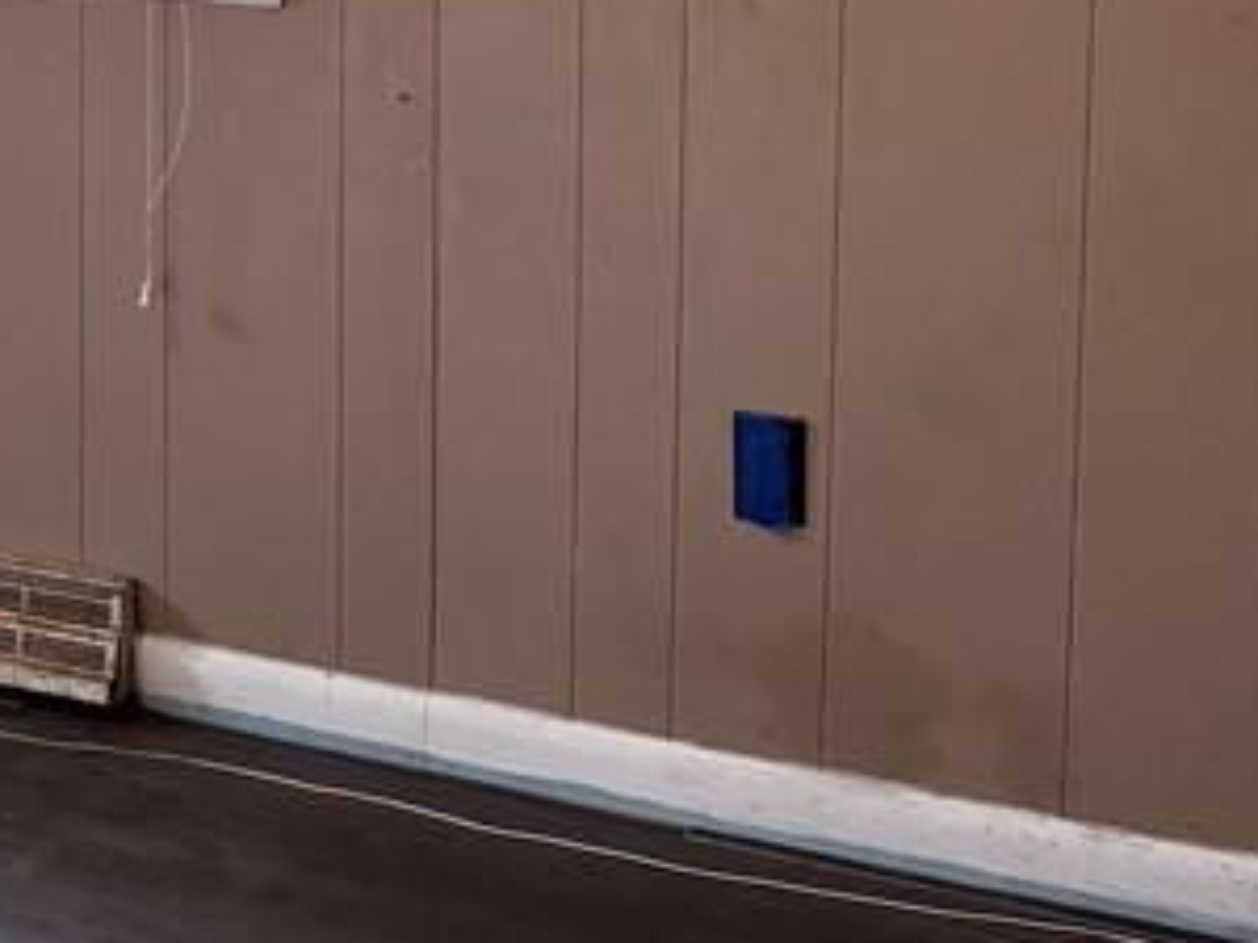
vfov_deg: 17.0
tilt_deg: -4.4
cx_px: -390
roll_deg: +0.2
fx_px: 2980
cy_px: -260
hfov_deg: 21.5
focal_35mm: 82
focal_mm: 6.76
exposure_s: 1/130
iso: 200
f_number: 1.78
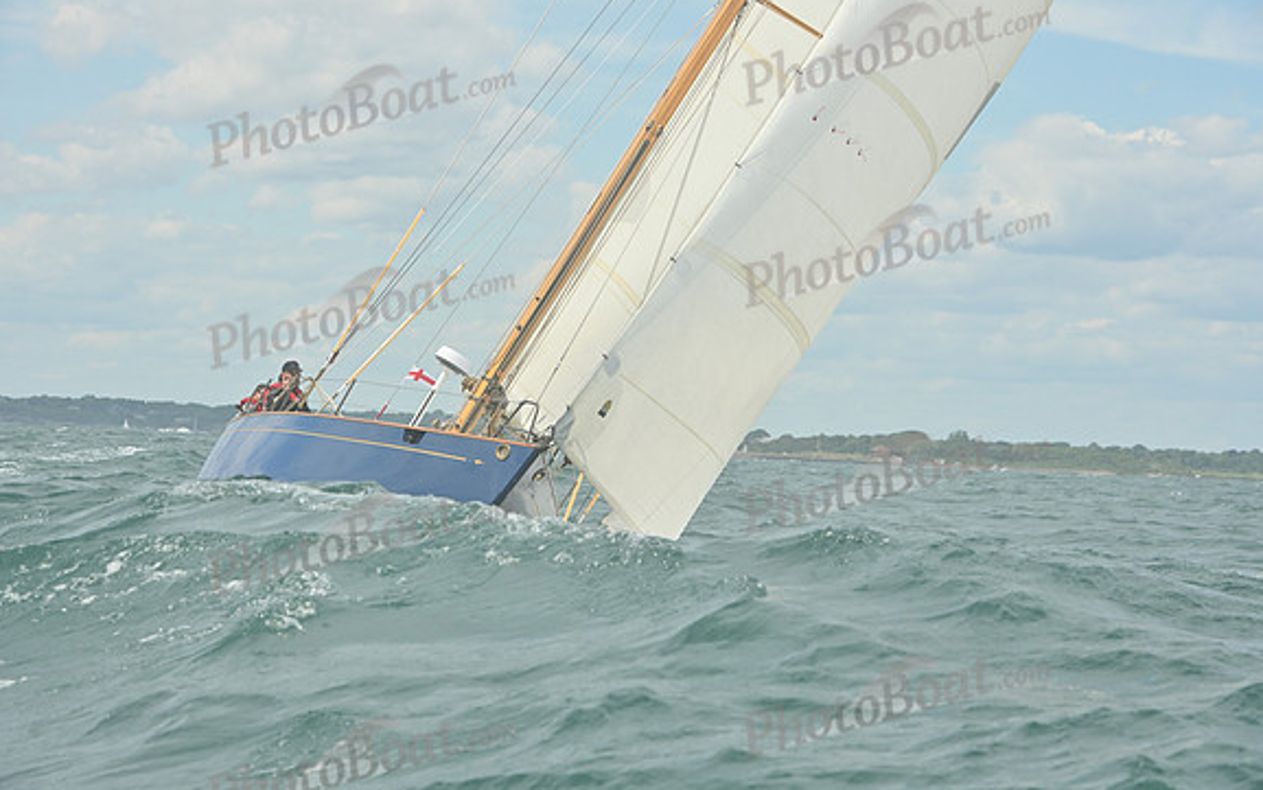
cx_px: 630
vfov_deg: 10.2
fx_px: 4407
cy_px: 395
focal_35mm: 128
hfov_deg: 16.3
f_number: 10
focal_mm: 125
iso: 320
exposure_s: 1/1250
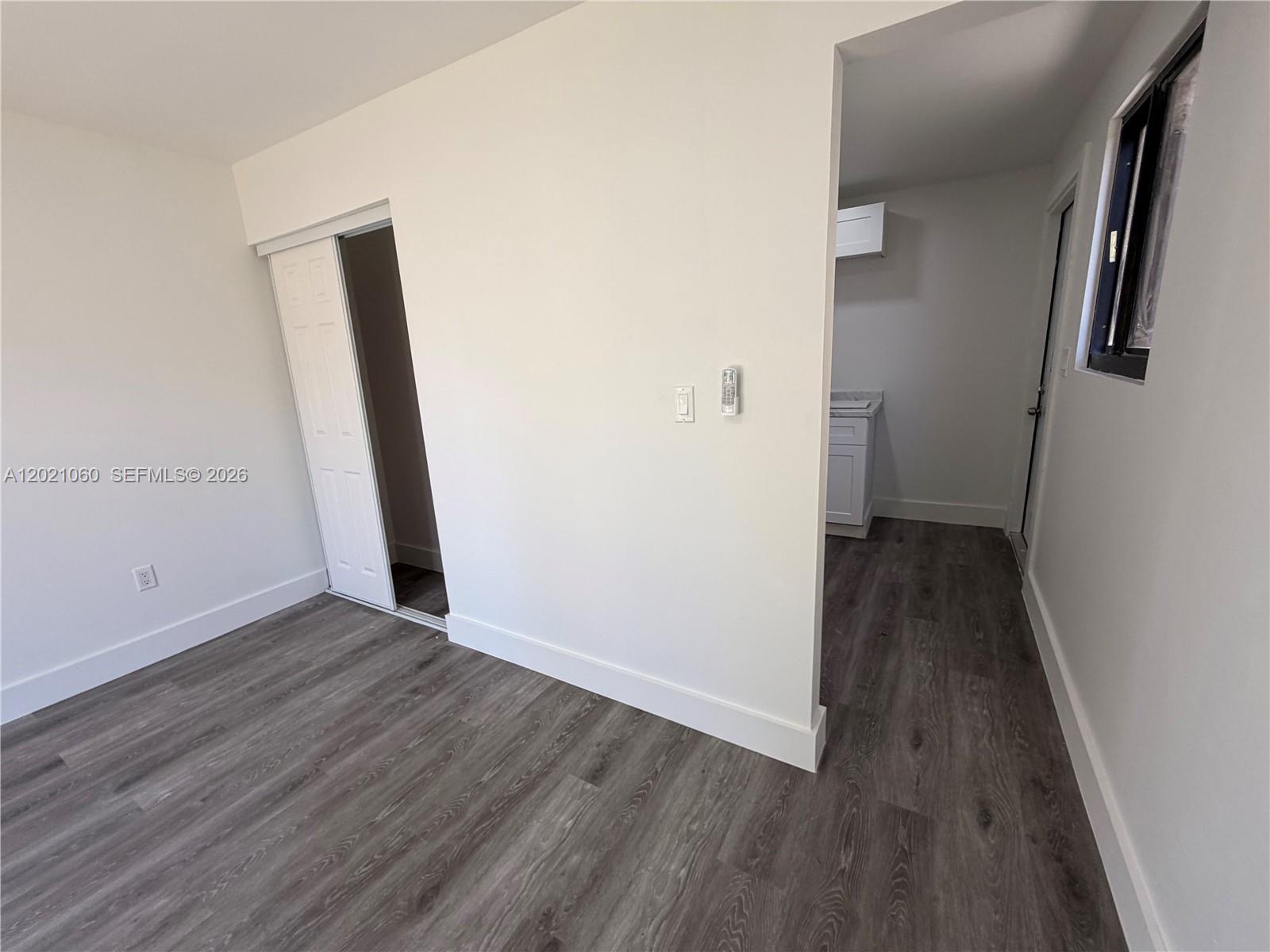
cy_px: 476
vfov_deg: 85.7
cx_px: 635
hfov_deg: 102.1
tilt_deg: -13.3
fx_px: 514
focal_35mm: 14
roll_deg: +3.8
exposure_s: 1/121
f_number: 2.2
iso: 64
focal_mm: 2.22
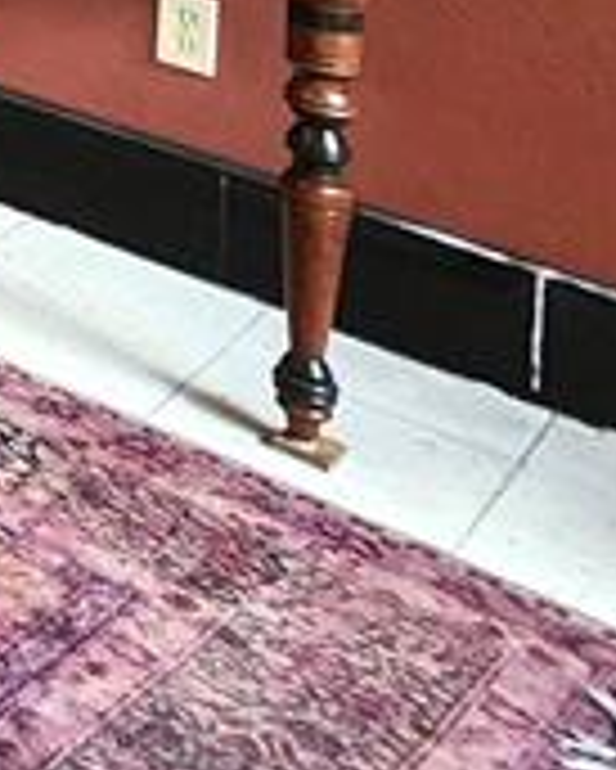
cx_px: -1290
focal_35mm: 76
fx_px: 1730
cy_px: -626
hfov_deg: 11.1
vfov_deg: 19.0
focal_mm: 2.2
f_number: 2.2
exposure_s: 1/60
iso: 320
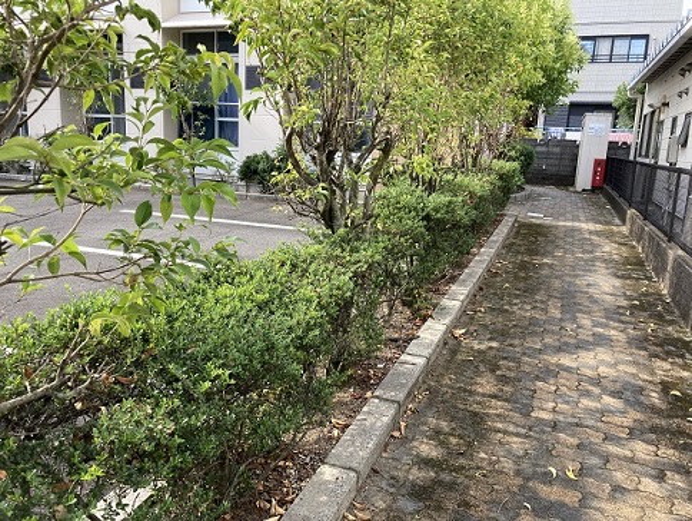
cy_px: 260
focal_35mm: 28
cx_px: 346
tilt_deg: -9.8
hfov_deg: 63.4
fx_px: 560
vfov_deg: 49.8
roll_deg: -2.6
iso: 20
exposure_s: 1/414
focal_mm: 3.99
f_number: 1.8
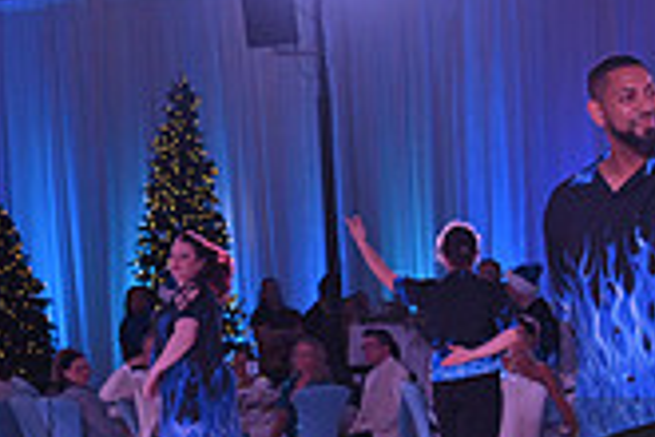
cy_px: 503
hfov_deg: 13.6
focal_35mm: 141
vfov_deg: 9.6
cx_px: 1004
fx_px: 2565
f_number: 5
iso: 1400
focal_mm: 40
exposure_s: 1/400
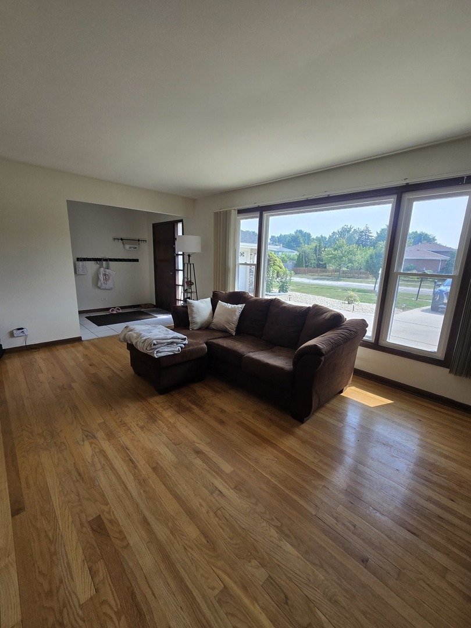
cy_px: 314
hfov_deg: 89.9
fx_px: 236
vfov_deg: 106.2
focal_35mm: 13
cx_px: 236
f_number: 2.2
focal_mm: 2.2
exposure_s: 1/351
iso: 50
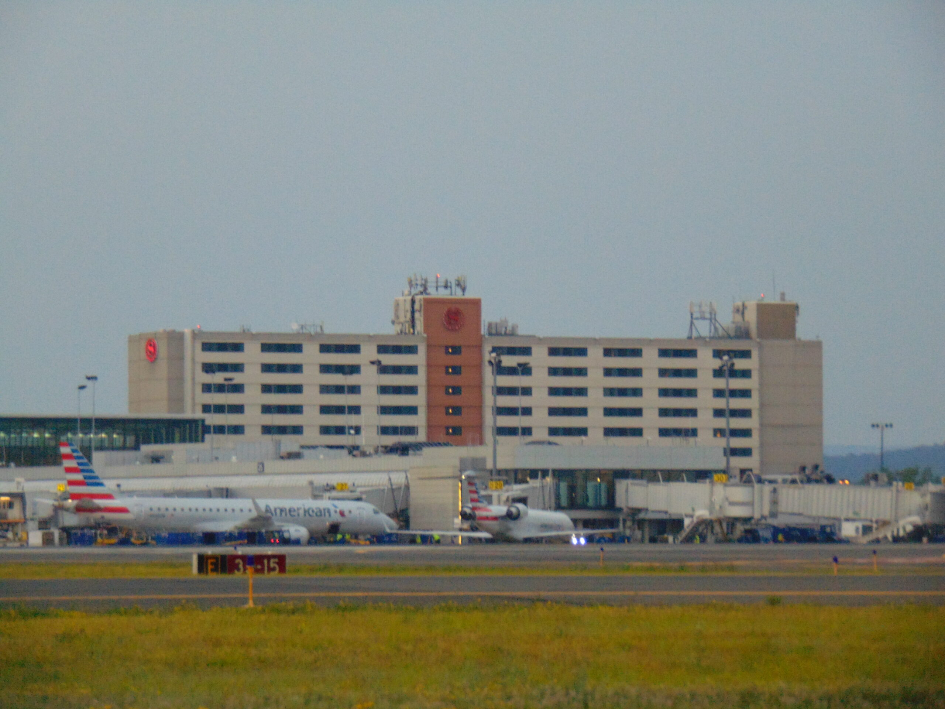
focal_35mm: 250
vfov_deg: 5.9
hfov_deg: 7.9
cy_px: 354
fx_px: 6825
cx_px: 472
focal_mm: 44.9
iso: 400
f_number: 4.1
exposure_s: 1/125
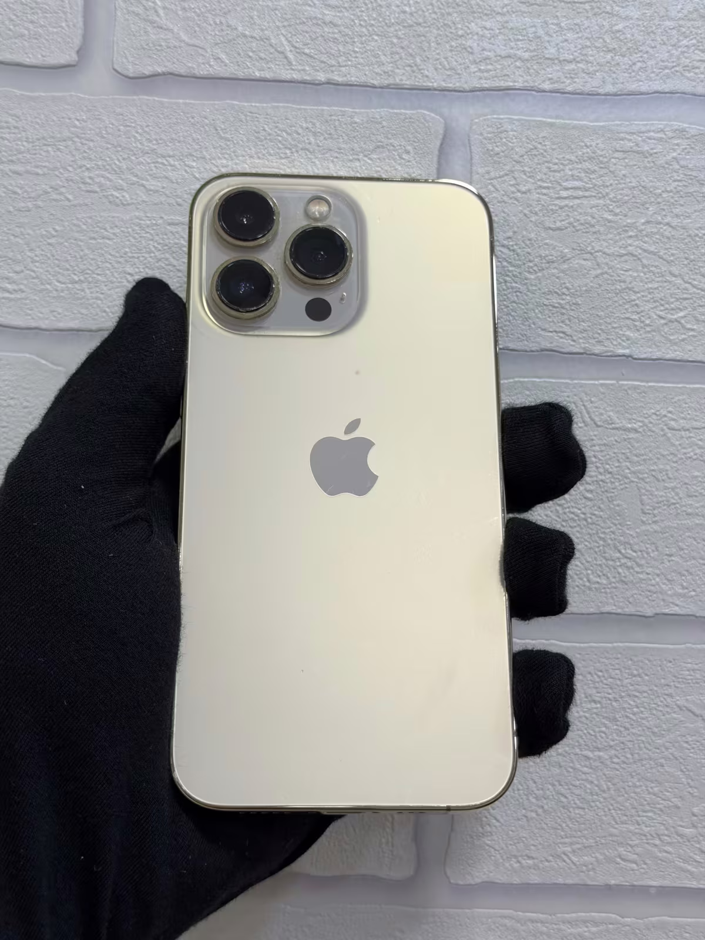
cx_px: 352
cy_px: 470
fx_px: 1303
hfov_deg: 30.3
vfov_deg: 39.7
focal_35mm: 48
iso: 50
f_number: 1.78
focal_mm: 6.76
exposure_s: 1/100
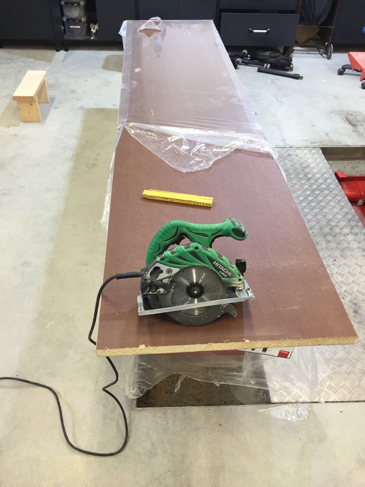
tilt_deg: -39.3
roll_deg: -1.6
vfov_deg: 61.7
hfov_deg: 48.2
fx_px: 408
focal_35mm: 29
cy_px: 244
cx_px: 182
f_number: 2.2
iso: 50
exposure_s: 1/30
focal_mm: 4.15
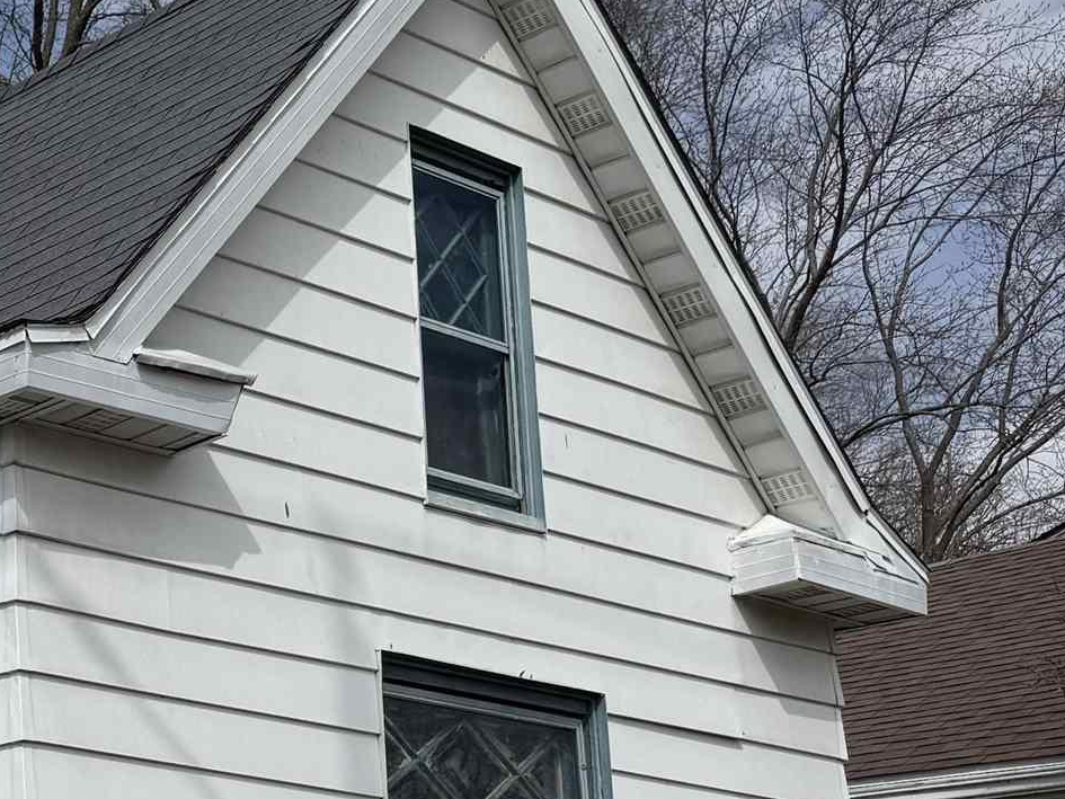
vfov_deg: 18.4
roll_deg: +0.5
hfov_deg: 20.8
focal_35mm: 78
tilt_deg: +9.1
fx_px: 2400
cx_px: -582
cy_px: 807
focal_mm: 6.76
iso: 80
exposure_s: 1/8130
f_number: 1.78
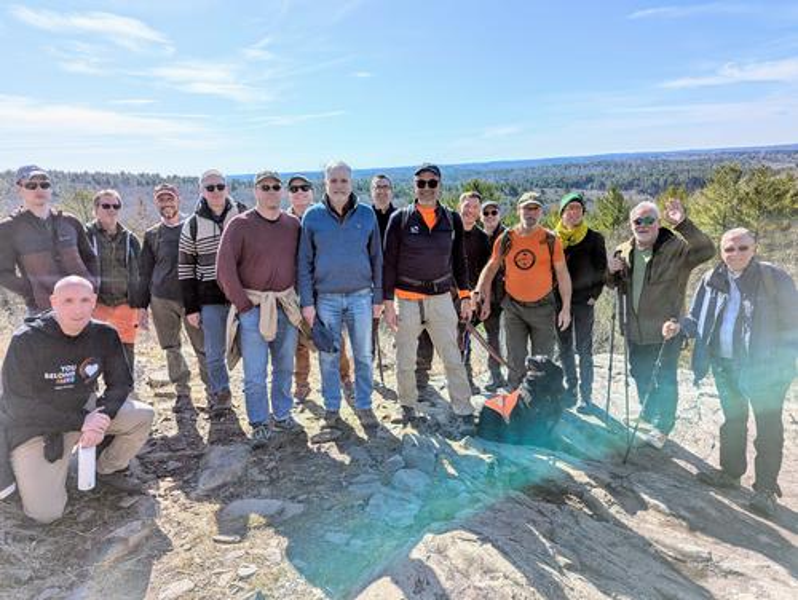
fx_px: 554
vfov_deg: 56.9
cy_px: 300
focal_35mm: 24
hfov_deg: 71.5
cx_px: 399
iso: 38
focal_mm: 6.81
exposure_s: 1/2695
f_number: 1.85
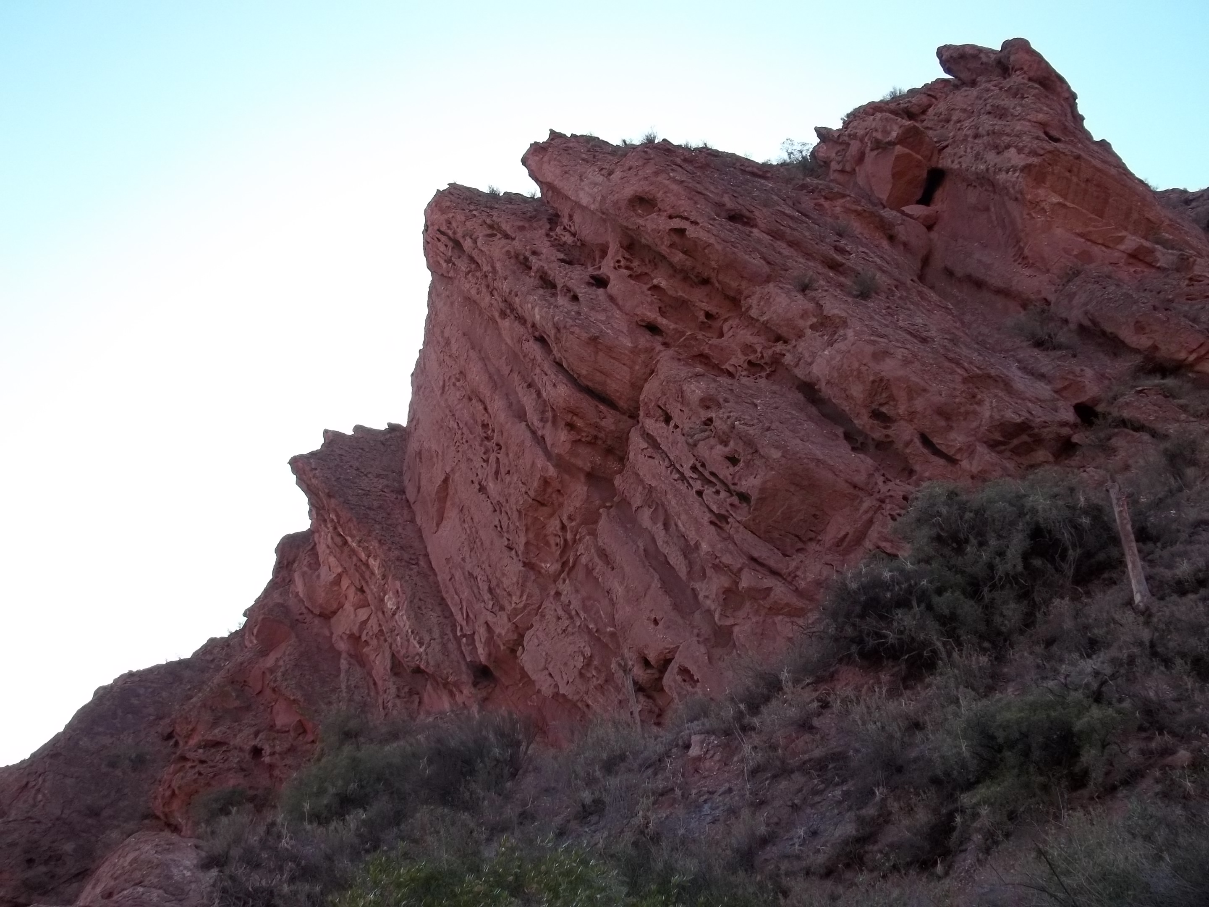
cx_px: 604
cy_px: 454
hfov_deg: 55.4
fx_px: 1153
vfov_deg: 42.9
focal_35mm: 33
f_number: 3.3
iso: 64
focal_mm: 5.9
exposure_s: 1/200
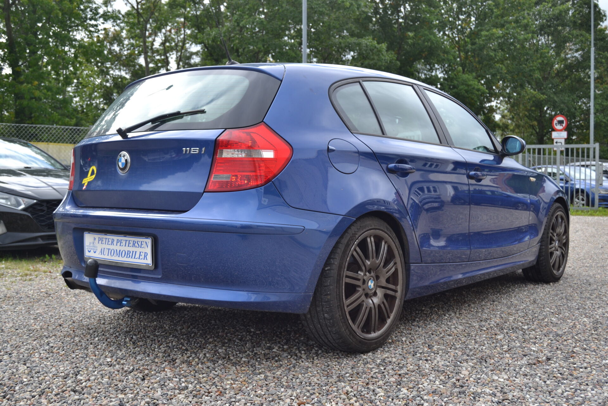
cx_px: 304
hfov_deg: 49.6
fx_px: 659
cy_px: 203
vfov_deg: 34.2
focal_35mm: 39
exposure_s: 1/160
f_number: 6.3
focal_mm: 26
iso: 100
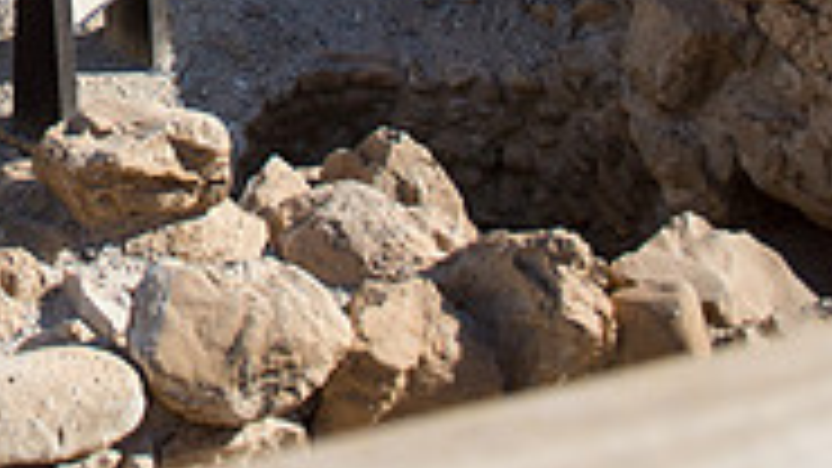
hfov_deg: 23.8
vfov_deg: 13.6
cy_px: -385
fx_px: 1743
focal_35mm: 79
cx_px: -234
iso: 200
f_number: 2.8
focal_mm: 24
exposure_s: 1/4000
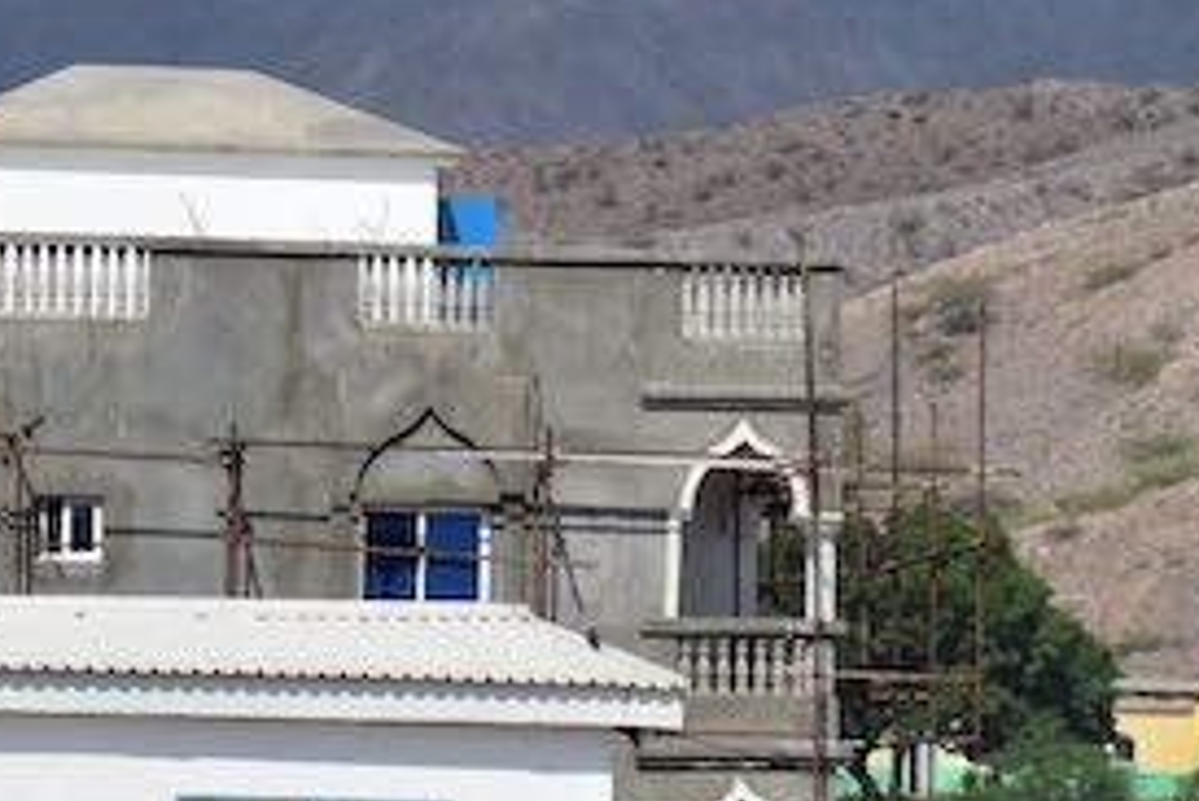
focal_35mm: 945
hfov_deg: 2.2
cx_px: 2385
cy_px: 626
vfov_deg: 1.5
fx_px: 31500
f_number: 11
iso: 180
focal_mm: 135
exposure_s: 1/500
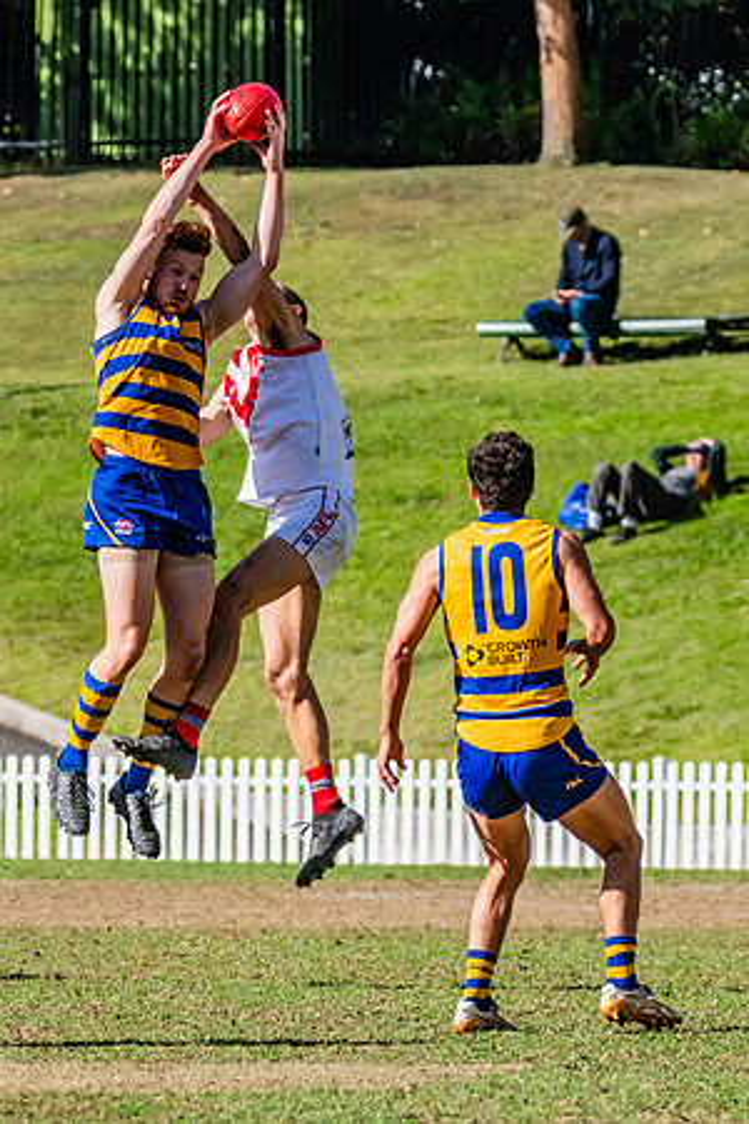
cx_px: 248
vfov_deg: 4.3
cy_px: 523
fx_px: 14965
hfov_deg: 2.9
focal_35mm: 480
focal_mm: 290
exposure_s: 1/2000
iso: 800
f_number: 10
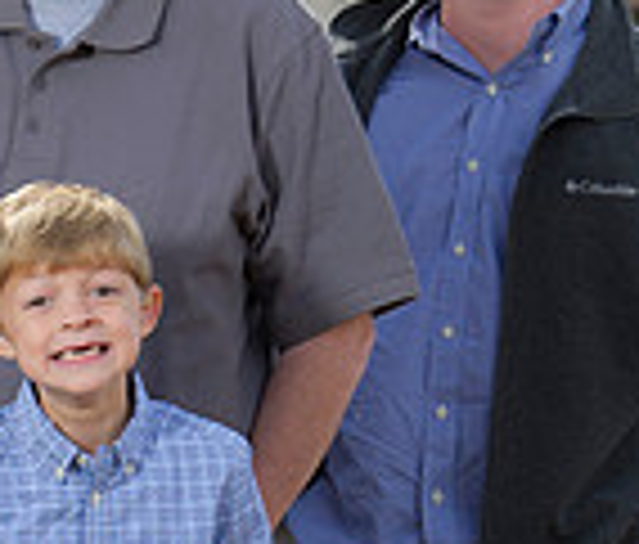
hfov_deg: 4.3
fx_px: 8440
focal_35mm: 435
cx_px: 188
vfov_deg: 3.7
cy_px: 532
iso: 160
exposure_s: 1/100
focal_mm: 95
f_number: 6.3
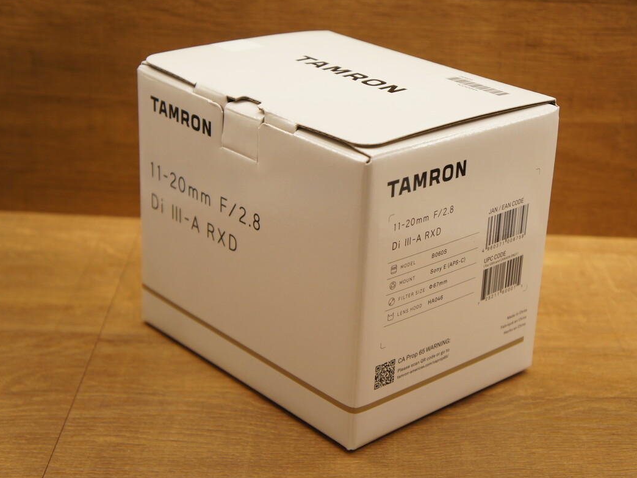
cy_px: 237
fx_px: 1188
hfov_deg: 30.0
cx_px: 362
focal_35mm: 65
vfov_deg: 22.7
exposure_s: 1/60
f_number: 4.5
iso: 200
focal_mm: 39
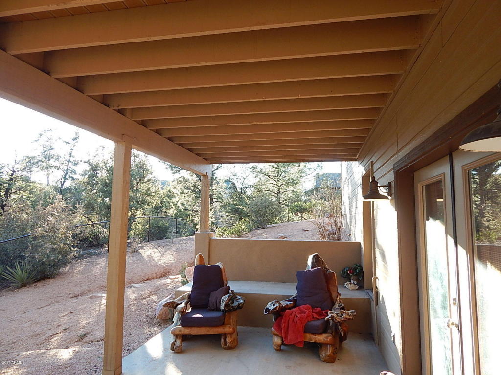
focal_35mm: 23
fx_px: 333
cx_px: 250
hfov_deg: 73.9
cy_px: 188
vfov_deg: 58.9
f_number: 3
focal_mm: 4
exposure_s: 1/100
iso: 125
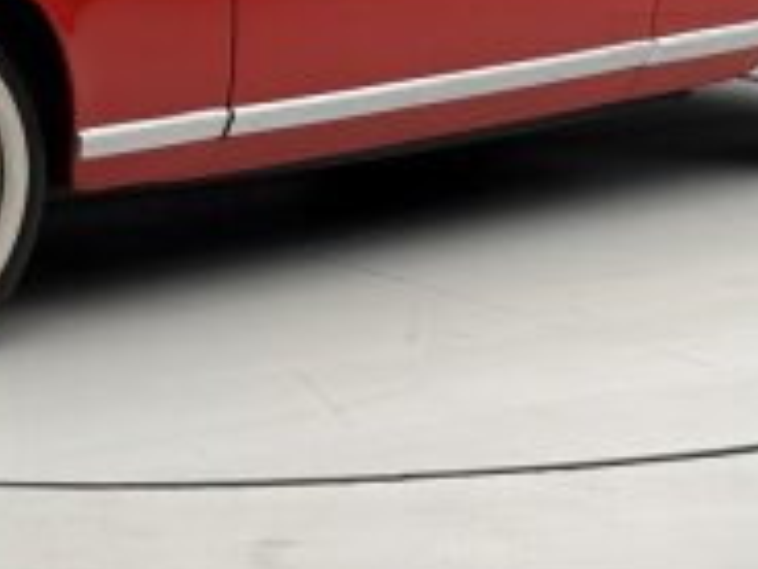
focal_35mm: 167
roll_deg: +0.3
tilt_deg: -9.2
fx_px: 3657
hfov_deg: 11.8
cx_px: 74
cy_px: 103
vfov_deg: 8.9
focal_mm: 6.76
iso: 125
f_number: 1.78
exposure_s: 1/99
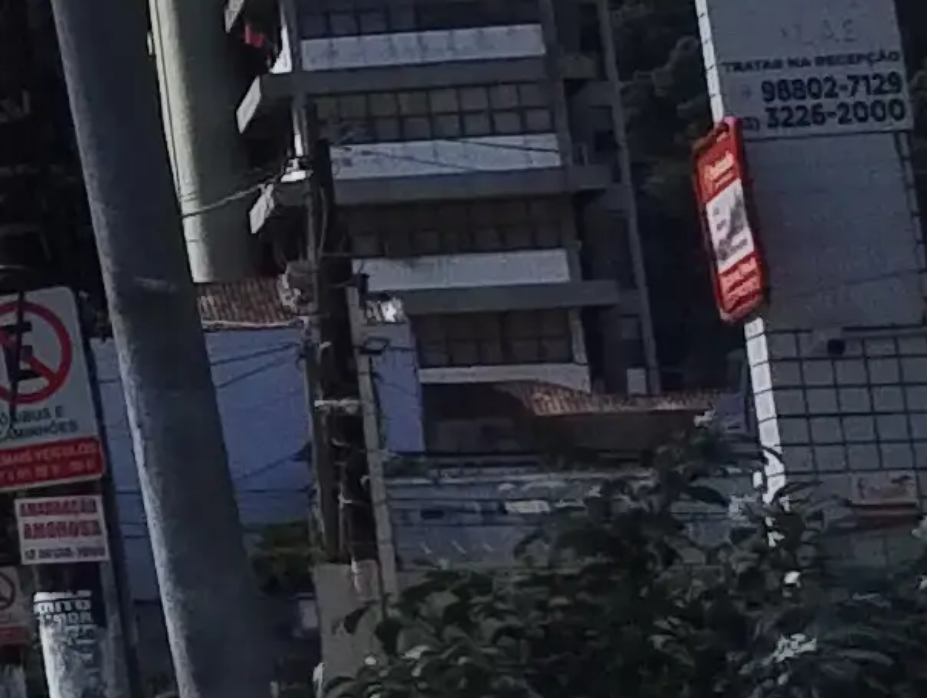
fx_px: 4345
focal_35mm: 162
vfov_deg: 9.1
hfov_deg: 9.1
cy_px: -141
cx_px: -2087
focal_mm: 5.56
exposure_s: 1/5960
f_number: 1.8
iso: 103
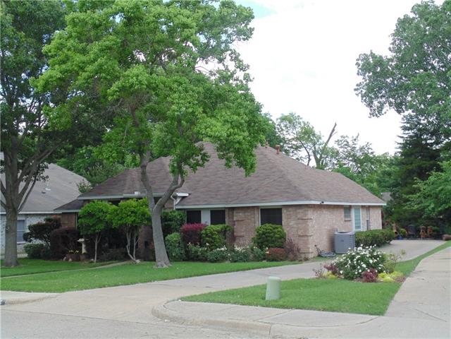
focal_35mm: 41
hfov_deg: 45.8
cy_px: 170
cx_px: 226
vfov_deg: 35.1
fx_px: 534
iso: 80
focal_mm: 7.4
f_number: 3.6
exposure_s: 1/320
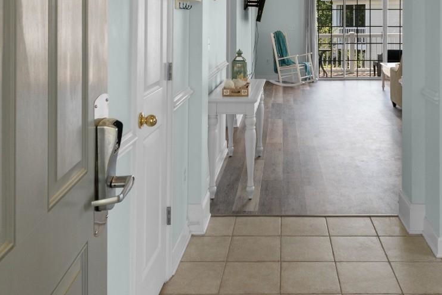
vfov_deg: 33.4
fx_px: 454
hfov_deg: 51.1
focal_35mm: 37
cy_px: 12
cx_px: 287
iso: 100
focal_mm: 11.5
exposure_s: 1/4
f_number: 4.8
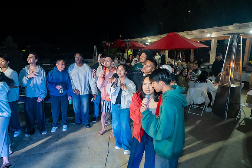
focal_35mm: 24
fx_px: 168
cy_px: 84
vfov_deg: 53.2
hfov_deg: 73.7
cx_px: 126
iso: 1000
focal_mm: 24
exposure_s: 1/160
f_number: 2.8
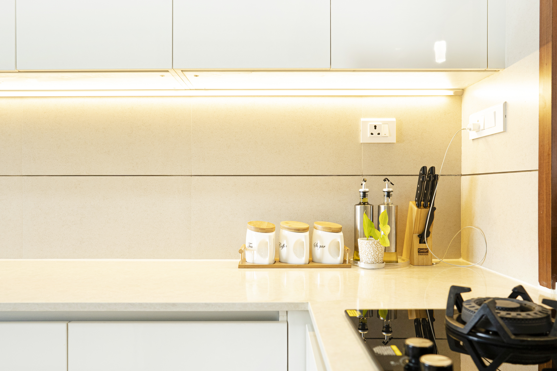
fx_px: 449
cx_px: 258
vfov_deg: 44.8
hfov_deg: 63.6
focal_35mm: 29
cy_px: 153
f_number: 4
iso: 800
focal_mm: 24
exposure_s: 1/160
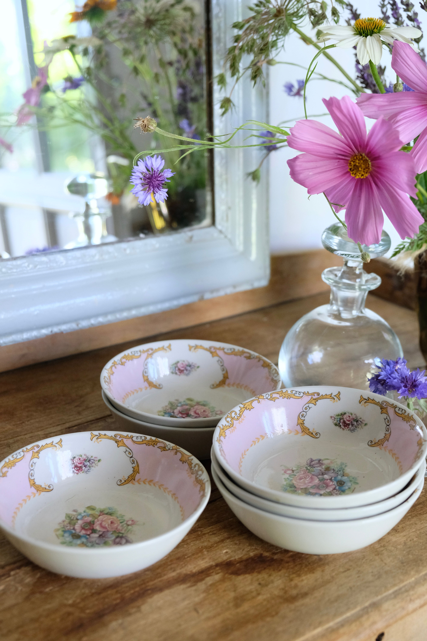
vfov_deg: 41.9
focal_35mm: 47
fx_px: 836
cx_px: 214
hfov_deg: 28.6
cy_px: 320
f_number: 3.6
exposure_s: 1/60
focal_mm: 31.5
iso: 2000
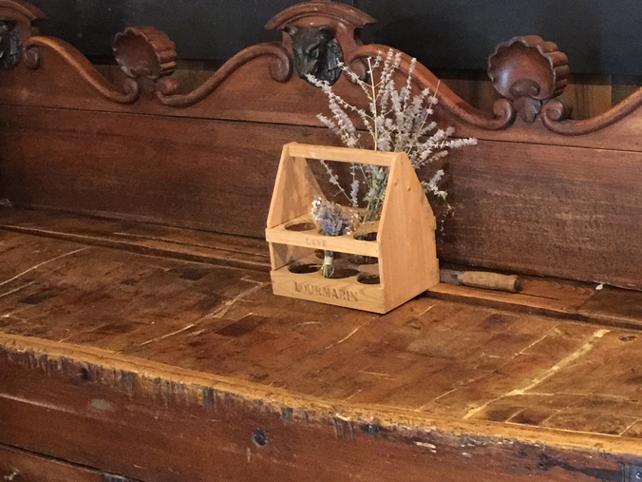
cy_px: 164
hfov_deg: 27.5
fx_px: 1298
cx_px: 450
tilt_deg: -8.9
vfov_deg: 20.9
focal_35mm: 70
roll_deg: +0.9
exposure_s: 1/8
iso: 200
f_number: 2.2
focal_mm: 4.15
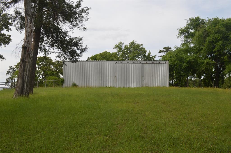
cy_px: 76
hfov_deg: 57.3
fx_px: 211
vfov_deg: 39.9
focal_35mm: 33
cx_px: 116
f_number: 8
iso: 160
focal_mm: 22
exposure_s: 1/125
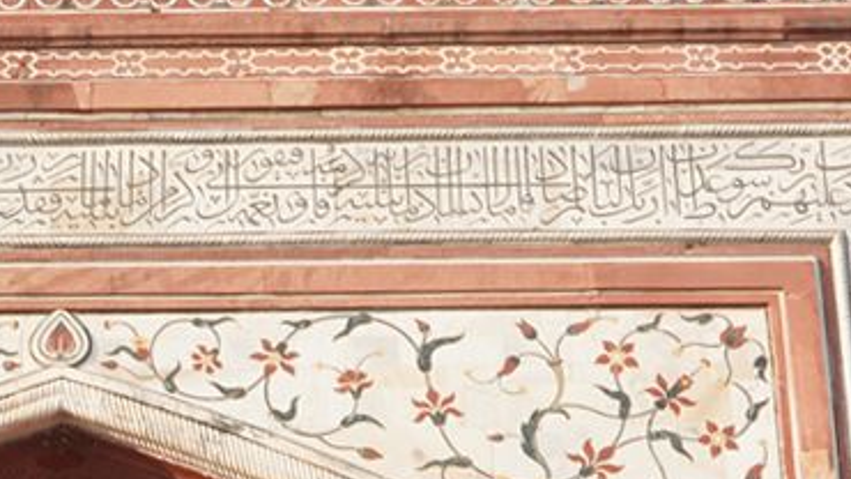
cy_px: 859
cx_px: 0
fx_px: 3068
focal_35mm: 136
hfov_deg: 15.5
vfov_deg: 8.6
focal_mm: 24
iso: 800
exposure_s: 1/100
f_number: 22
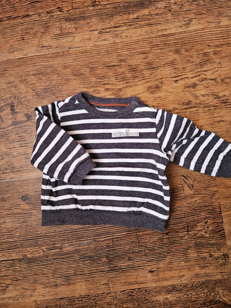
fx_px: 205
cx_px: 116
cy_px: 154
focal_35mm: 23
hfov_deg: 58.9
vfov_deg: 73.9
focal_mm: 5.4
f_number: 1.8
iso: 500
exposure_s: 1/100
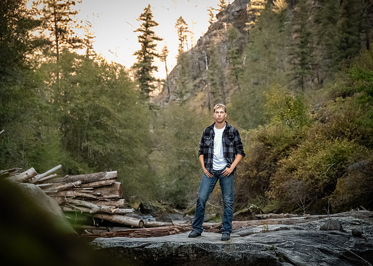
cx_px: 191
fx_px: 1335
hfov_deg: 15.9
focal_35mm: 126
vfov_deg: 11.4
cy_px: 134
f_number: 5.6
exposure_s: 1/800
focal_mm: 119
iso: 5000
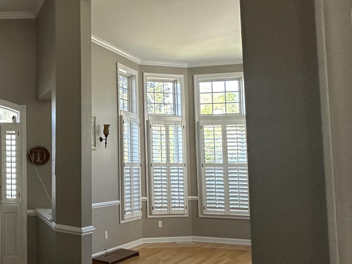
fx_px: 366
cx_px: -57
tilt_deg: +5.4
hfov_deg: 39.3
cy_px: 141
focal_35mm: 36
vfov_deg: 39.6
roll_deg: -0.1
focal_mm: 2.22
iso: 200
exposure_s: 1/99
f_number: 2.2
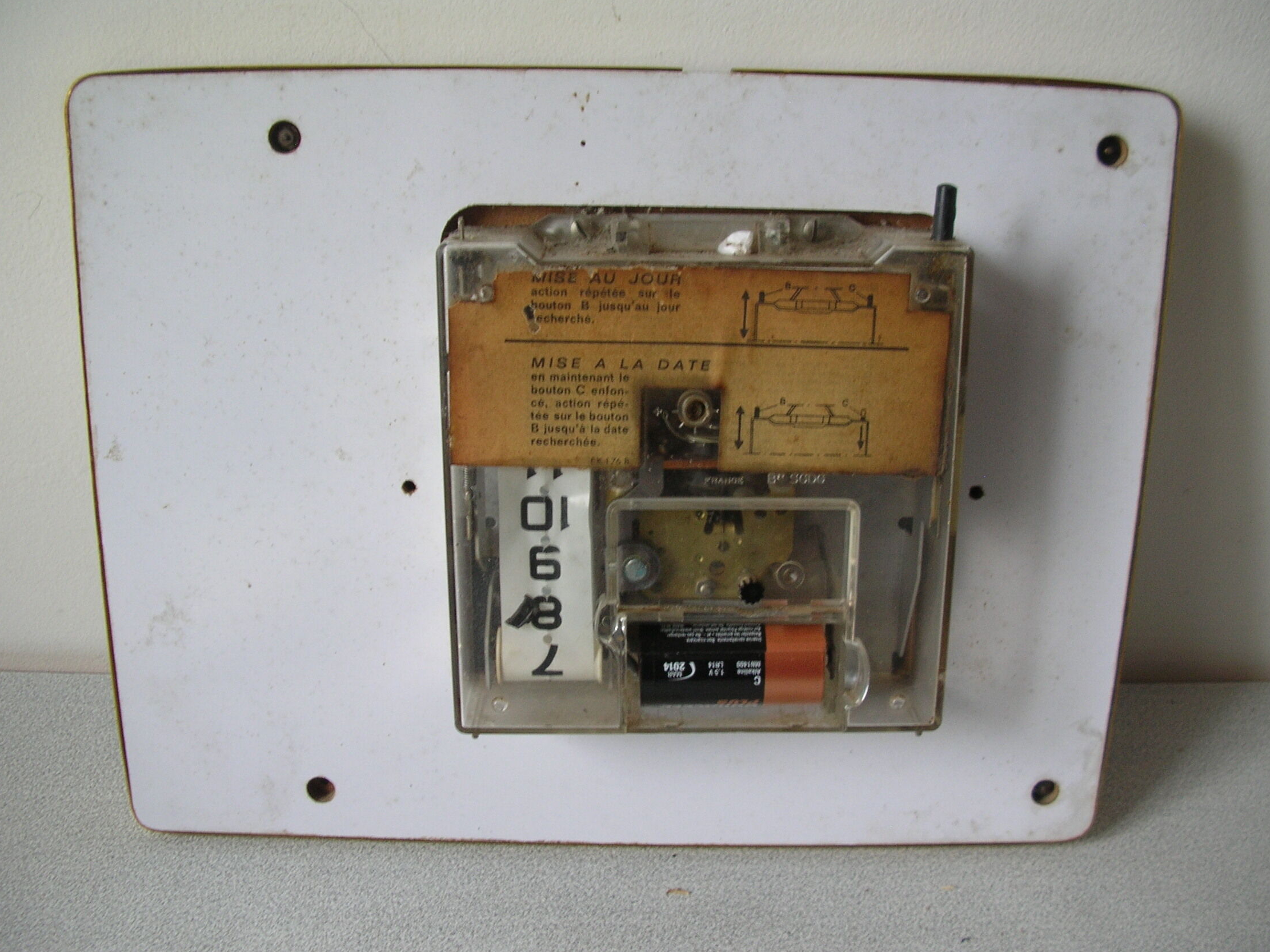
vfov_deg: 39.7
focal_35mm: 36
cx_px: 638
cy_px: 469
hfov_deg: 51.4
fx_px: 1321
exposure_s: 1/5.8
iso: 57
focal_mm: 5.8
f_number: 2.8
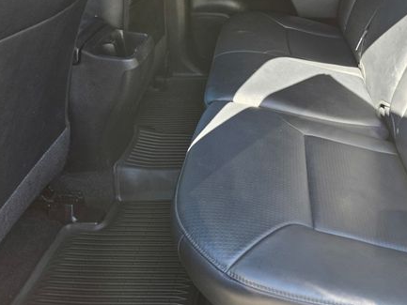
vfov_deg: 41.7
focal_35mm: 34
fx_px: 400
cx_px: 290
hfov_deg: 52.2
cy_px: 130
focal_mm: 5.4
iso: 80
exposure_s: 1/180
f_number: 1.8
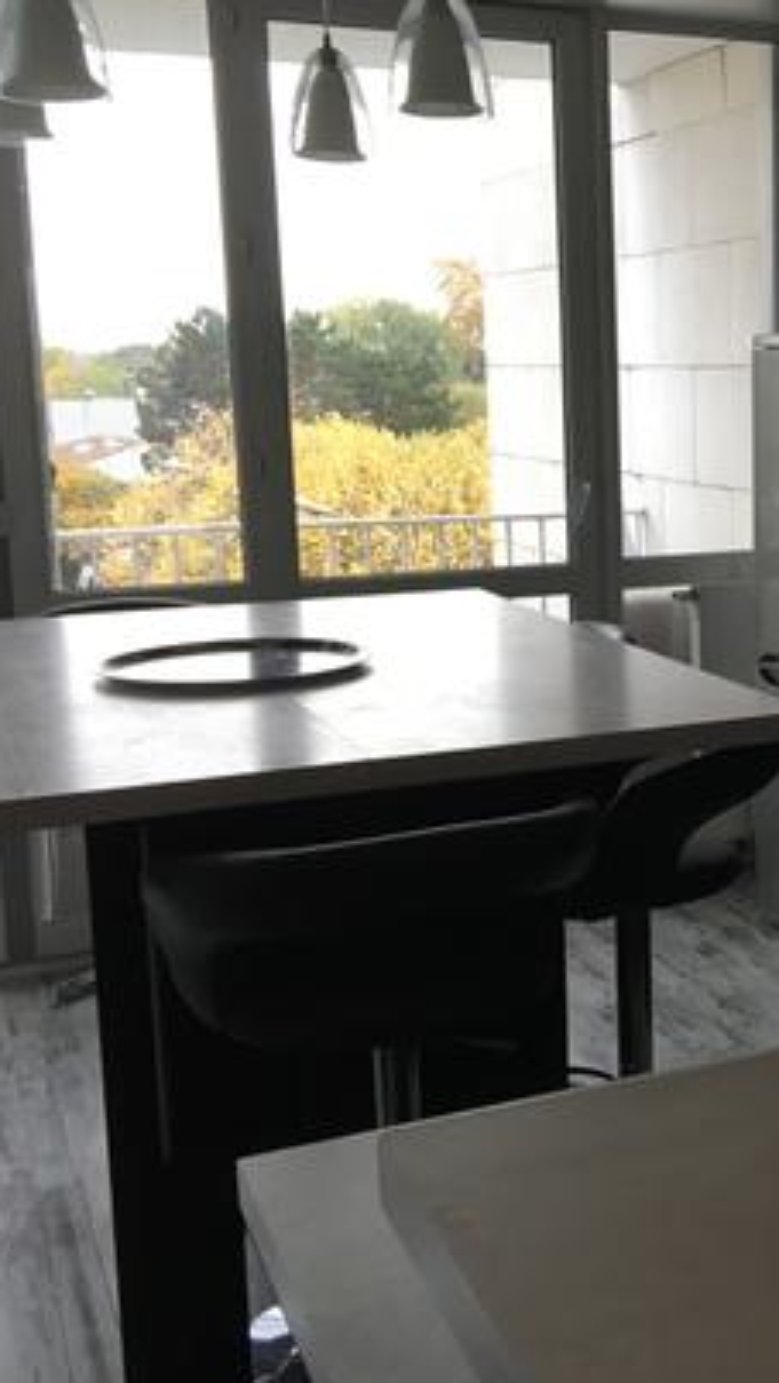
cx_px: 796
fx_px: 1724
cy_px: 655
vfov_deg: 43.7
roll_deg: -0.3
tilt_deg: -10.1
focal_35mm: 47
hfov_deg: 24.2
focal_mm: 4.15
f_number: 2.2
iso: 25
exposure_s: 1/33
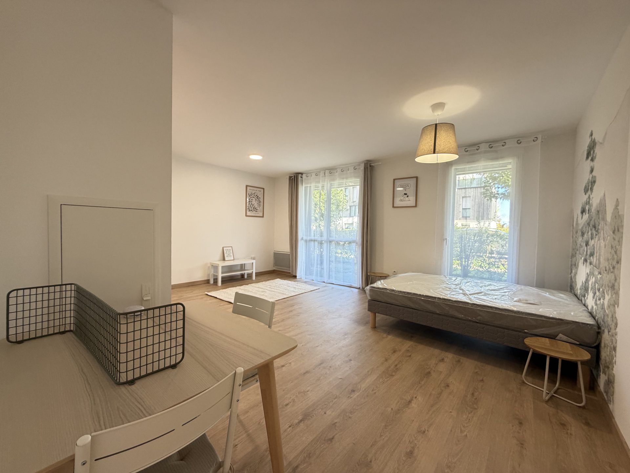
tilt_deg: -1.9
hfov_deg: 102.1
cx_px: 315
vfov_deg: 85.7
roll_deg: -1.0
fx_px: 255
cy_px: 236
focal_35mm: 14
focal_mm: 2.22
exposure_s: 1/100
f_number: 2.2
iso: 200
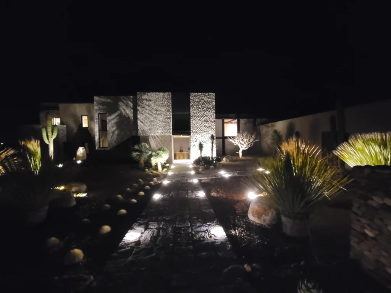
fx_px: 147
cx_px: 196
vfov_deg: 89.9
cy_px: 146
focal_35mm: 13
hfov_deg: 106.2
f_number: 2.2
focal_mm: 2.2
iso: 2500
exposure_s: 1/10
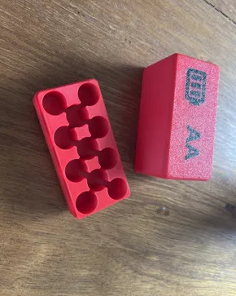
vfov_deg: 62.2
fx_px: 245
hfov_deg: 51.5
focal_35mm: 28
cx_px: 120
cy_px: 143
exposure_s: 1/81
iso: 125
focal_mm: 5.1
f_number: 1.6
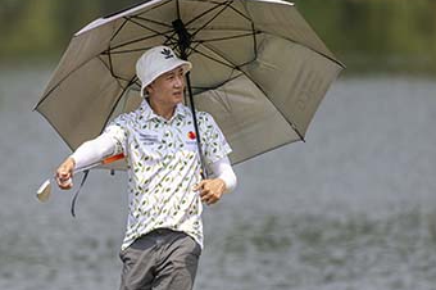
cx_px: -105
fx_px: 13684
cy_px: 132
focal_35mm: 1131
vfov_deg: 1.2
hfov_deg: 1.8
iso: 320
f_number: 3.5
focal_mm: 400
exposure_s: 1/2500
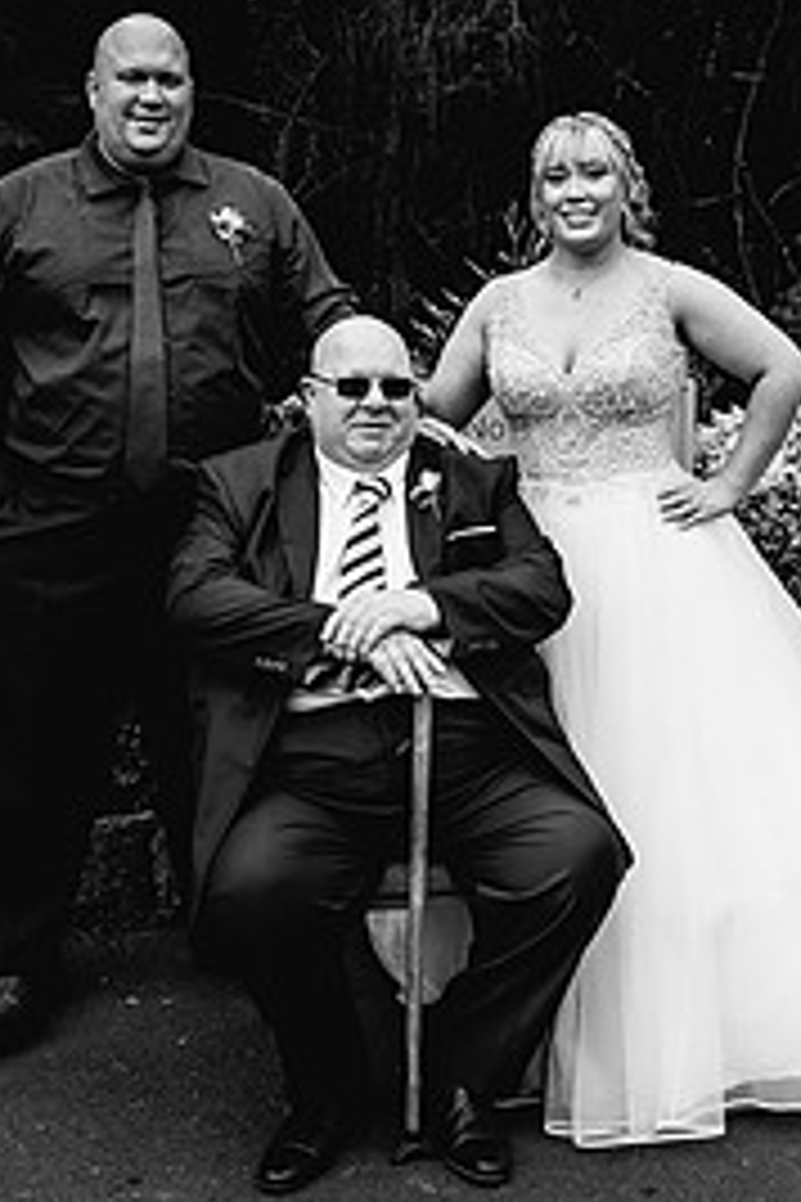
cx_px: 490
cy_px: 441
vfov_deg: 33.7
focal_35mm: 59
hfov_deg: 23.0
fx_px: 1969
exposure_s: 1/500
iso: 125
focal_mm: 35
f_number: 4
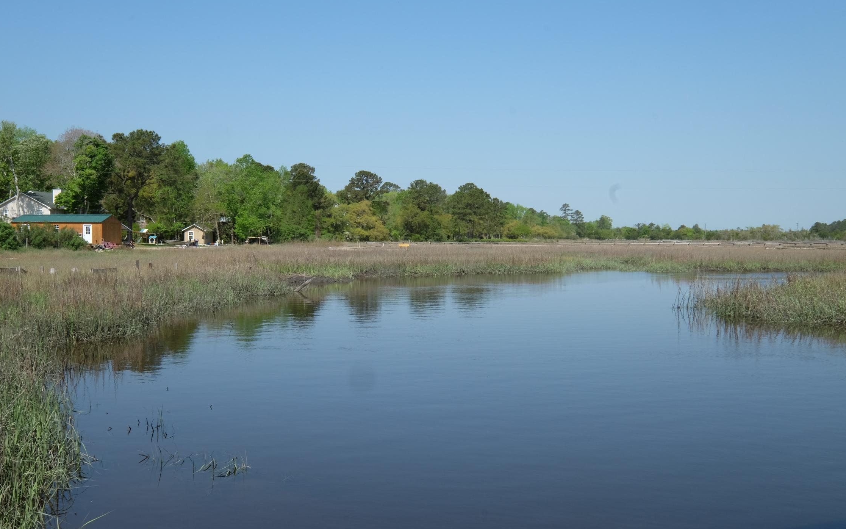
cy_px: 269
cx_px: 423
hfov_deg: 52.7
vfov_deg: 34.4
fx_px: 853
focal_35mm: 37
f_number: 20
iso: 200
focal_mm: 24
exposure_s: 1/58
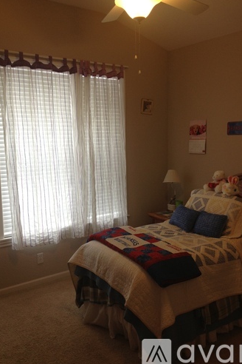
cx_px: 123
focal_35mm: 37
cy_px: 183
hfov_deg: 35.9
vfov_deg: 51.9
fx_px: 373
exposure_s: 1/60
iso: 64
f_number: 2.4
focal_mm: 4.28
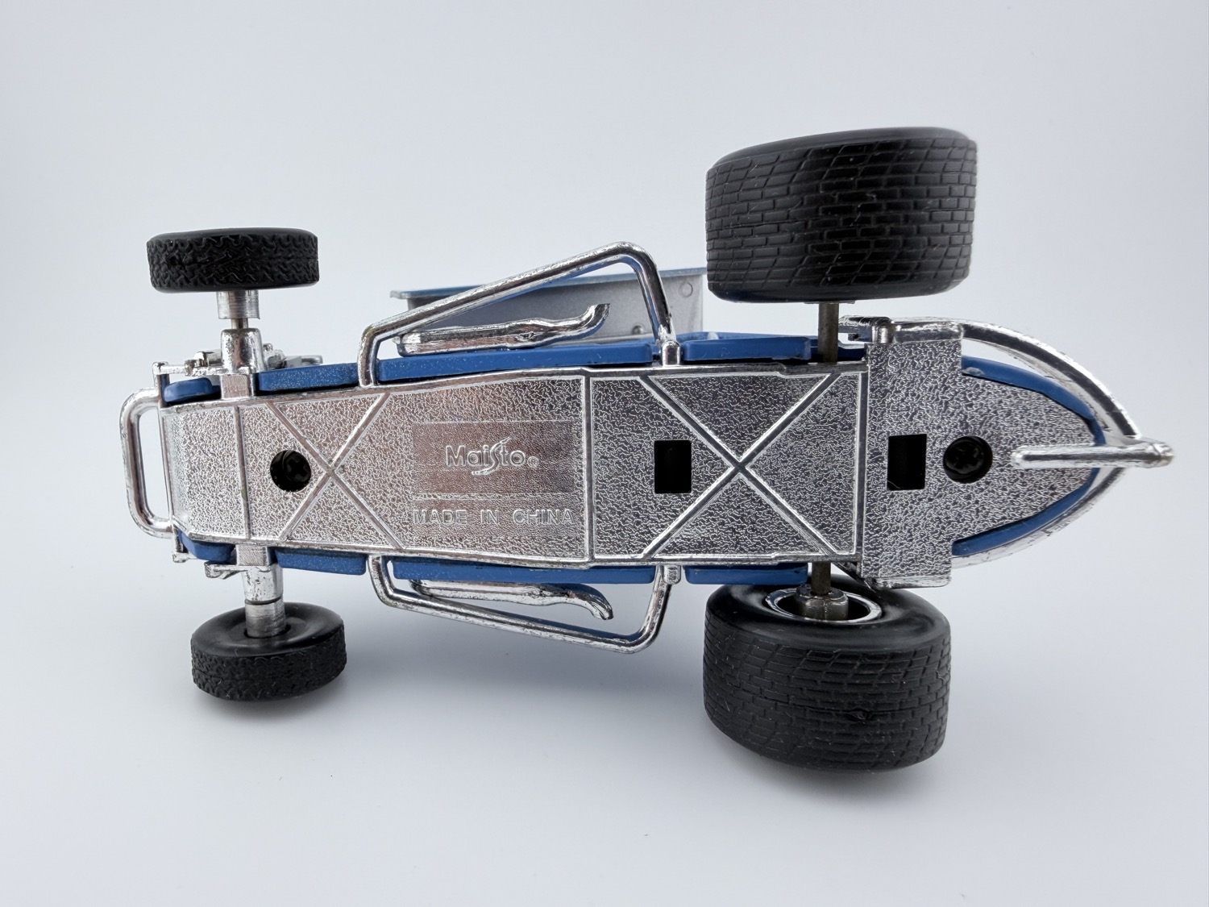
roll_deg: +0.7
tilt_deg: -18.2
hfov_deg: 71.6
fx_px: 838
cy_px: 454
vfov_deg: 56.8
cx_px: 604
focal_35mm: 24
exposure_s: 1/118
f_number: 2.2
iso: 50
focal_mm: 2.22
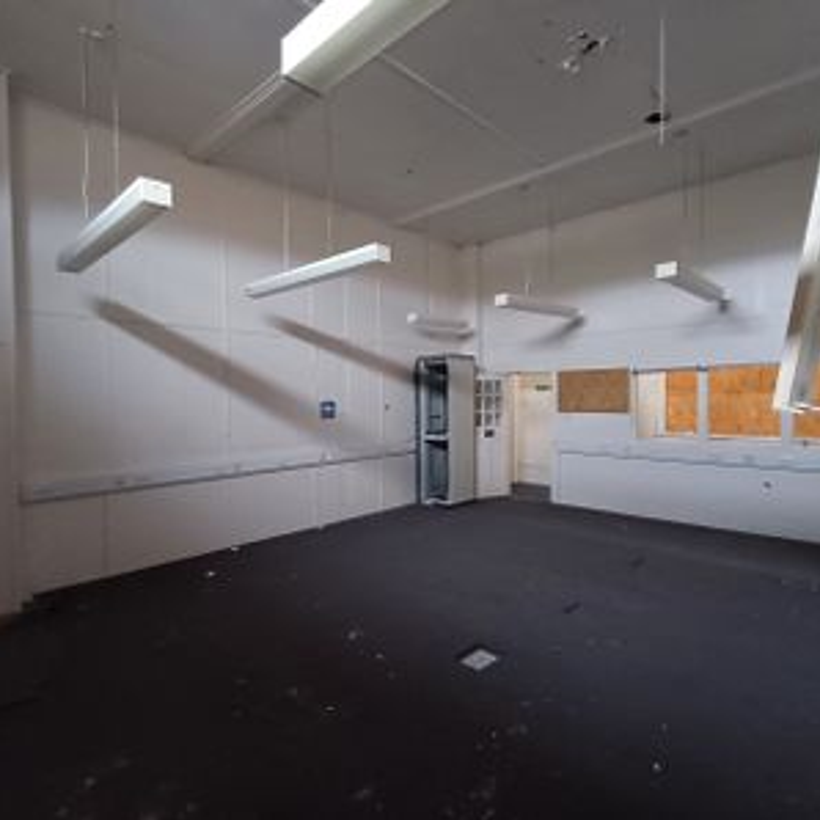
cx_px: 363
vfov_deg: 77.7
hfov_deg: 77.4
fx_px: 509
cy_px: 410
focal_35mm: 19
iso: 640
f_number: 2.2
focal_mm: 1.64
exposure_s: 1/14.3
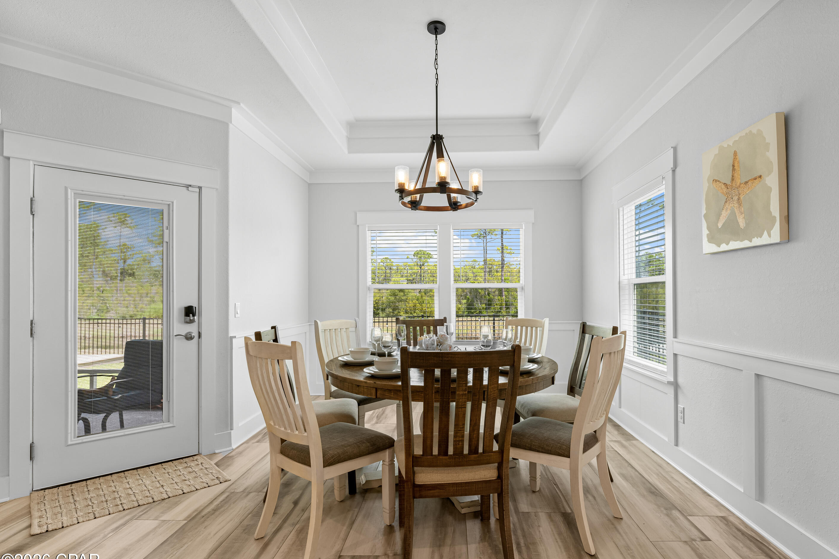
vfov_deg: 68.1
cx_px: 445
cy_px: 290
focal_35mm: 18
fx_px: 413
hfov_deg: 90.7
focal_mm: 16.7
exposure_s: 1/25
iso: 400
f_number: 8
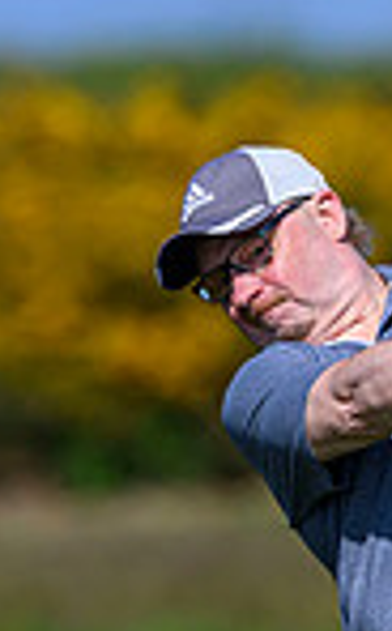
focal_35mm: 2004
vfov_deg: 1.1
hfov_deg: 0.7
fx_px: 34389
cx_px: 537
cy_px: 507
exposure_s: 1/5000
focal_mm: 400
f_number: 4.5
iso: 500
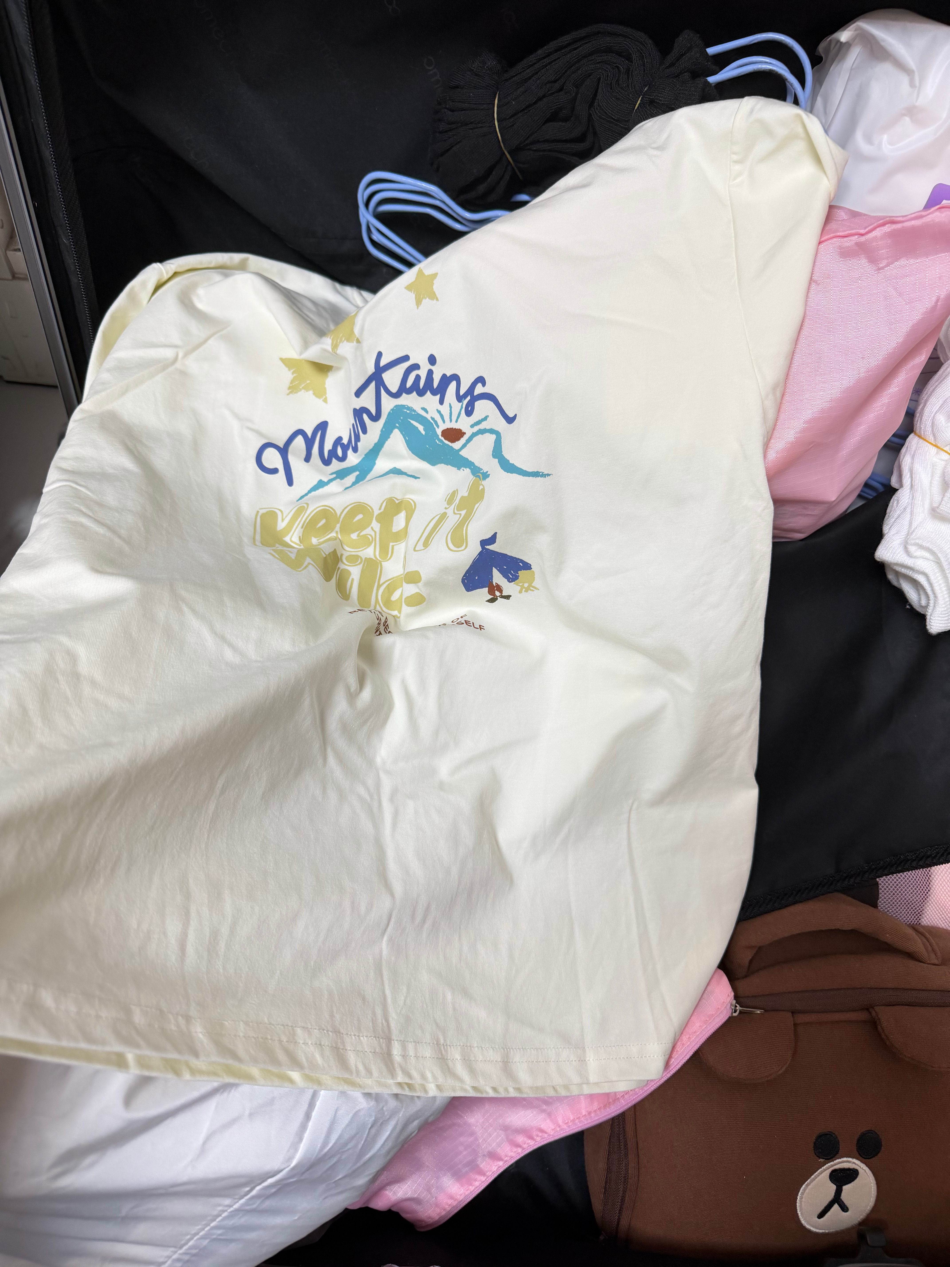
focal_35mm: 24
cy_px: 634
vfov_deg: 71.6
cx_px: 475
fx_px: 878
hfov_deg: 56.8
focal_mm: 6.76
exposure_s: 1/50
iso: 160
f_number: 1.78
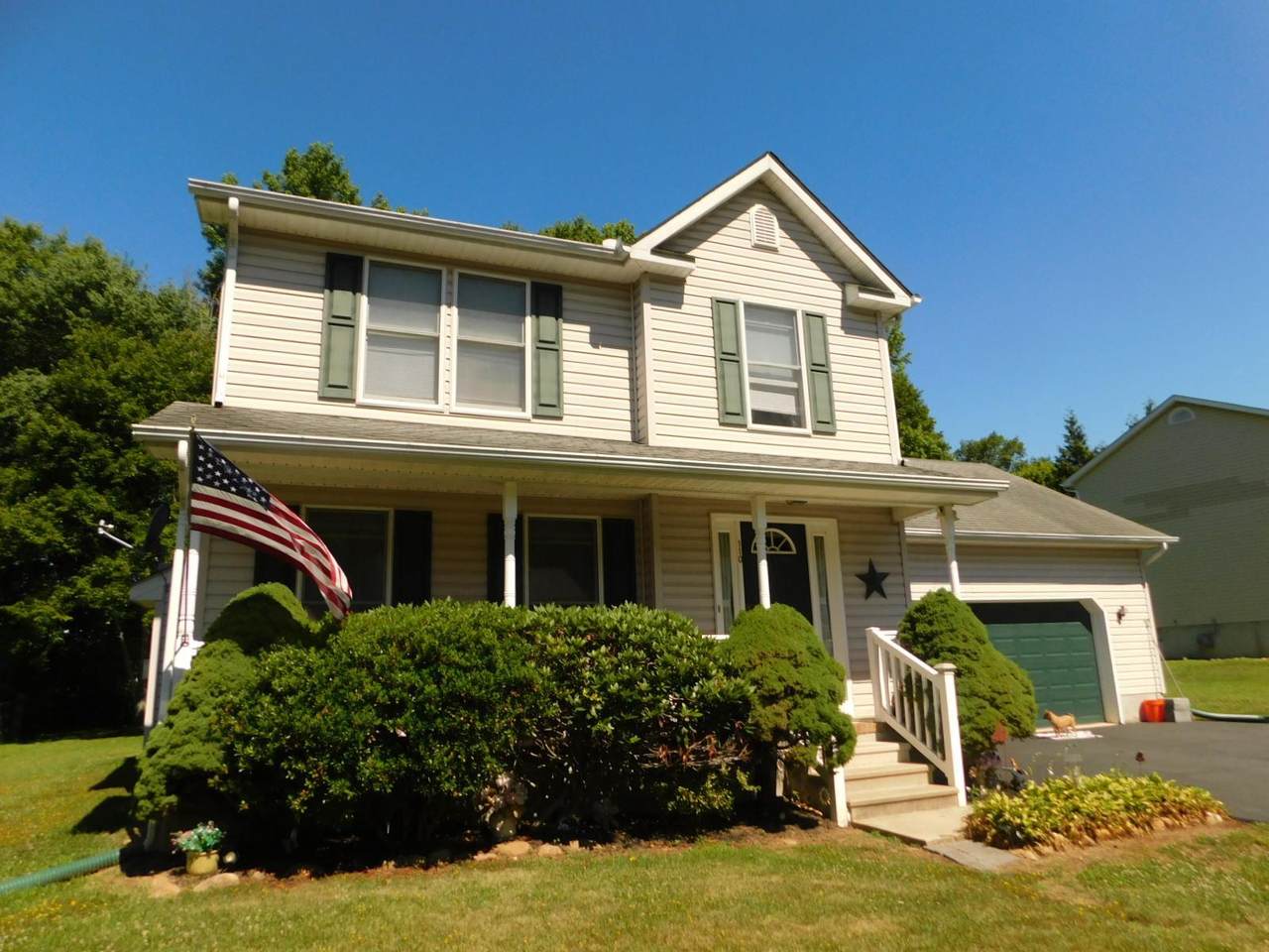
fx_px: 843
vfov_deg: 58.9
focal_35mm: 23
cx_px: 634
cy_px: 476
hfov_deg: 73.9
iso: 125
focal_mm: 4
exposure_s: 1/500
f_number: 6
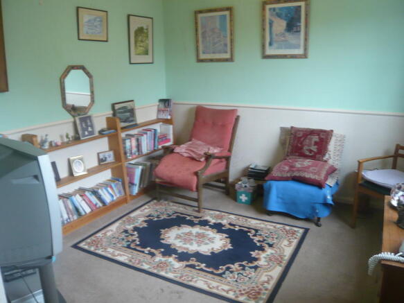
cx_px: 202
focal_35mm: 28
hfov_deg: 63.5
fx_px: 327
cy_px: 152
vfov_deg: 49.7
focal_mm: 4.6
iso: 200
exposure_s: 1/10
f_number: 2.8
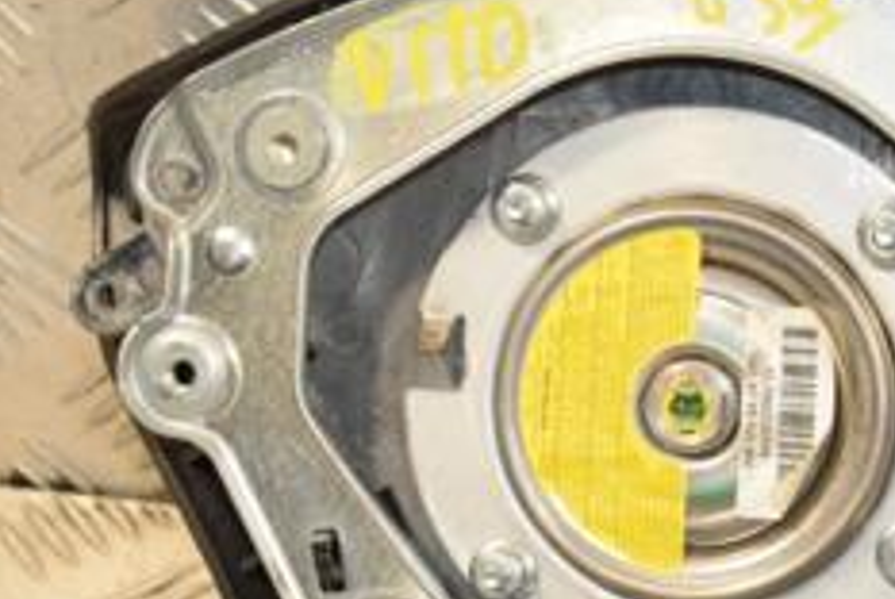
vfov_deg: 8.5
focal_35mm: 162
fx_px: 4033
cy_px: 465
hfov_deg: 12.6
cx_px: 772
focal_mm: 42
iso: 800
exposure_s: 1/200
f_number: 6.3
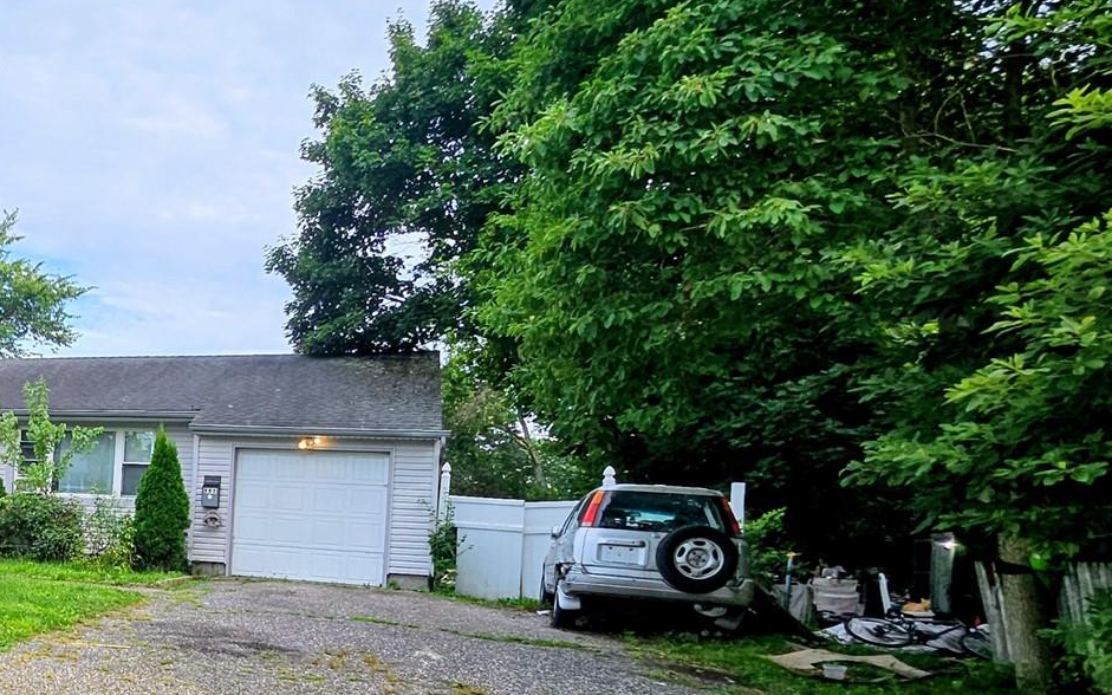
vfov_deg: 40.9
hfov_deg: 51.7
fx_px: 909
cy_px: 499
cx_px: 25
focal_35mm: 30
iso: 32
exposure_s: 1/456
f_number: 2.2
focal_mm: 1.74
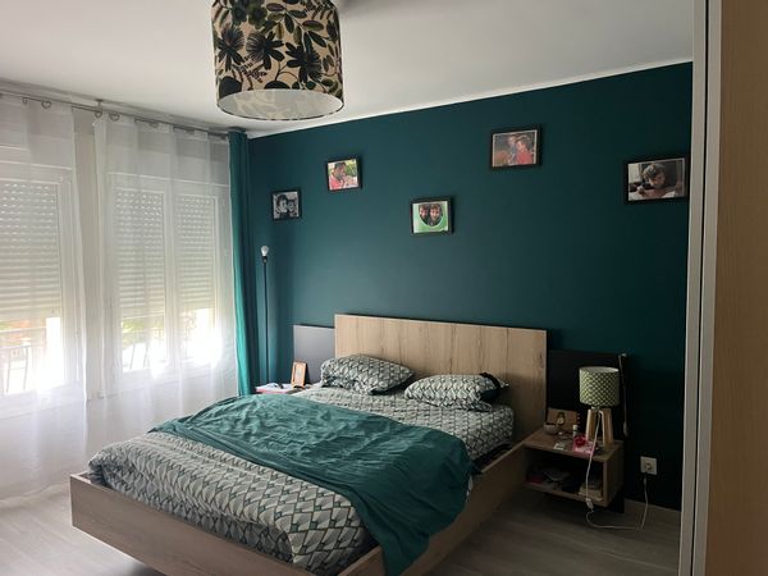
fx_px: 577
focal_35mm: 26
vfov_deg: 53.1
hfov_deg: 67.3
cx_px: 384
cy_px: 288
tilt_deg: -4.0
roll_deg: +0.6
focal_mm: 5.1
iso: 500
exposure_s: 1/52
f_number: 1.6
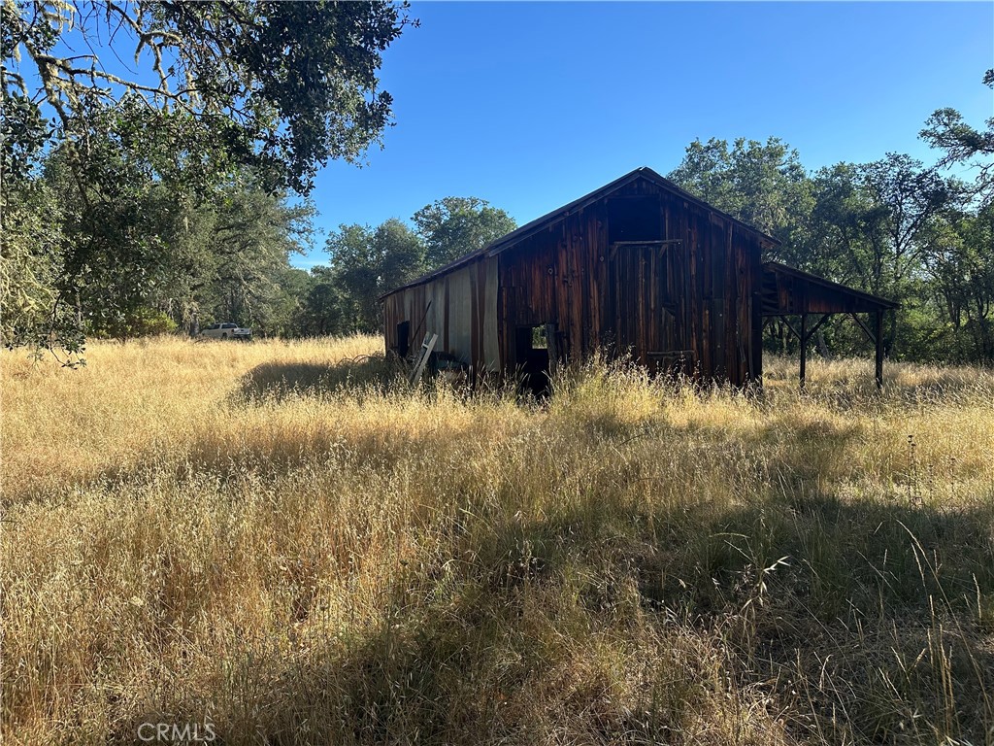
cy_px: 373
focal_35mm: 24
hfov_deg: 71.6
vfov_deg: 56.8
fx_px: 689
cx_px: 497
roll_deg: +2.4
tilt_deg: -2.4
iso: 80
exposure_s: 1/2110
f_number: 1.78
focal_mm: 6.86
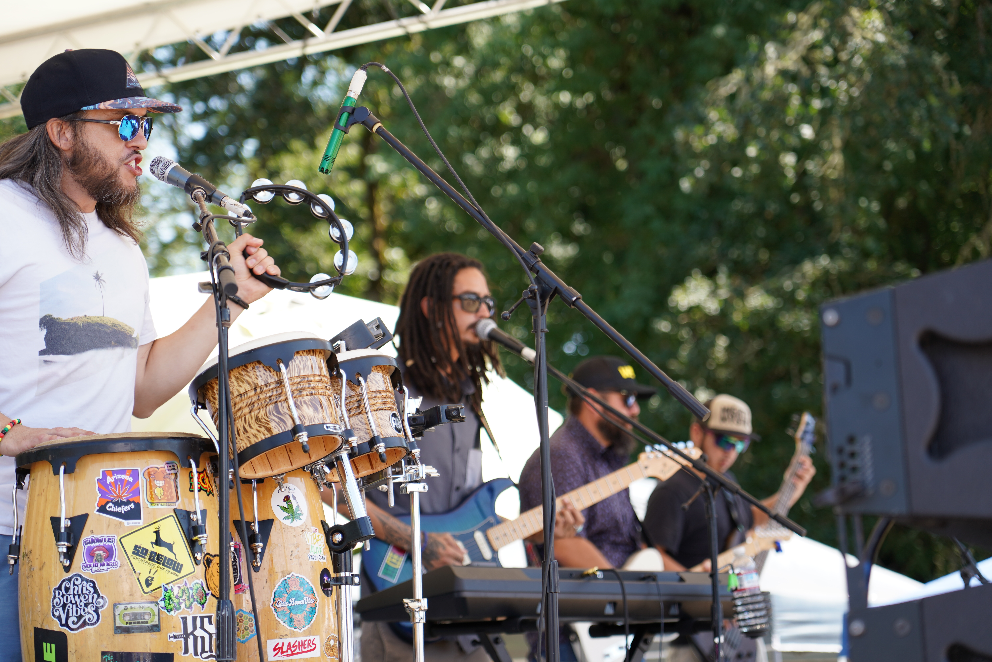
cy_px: 331
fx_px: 2893
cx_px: 496
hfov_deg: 19.5
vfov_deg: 13.0
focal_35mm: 105
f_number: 4
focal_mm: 105
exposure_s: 1/160
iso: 100
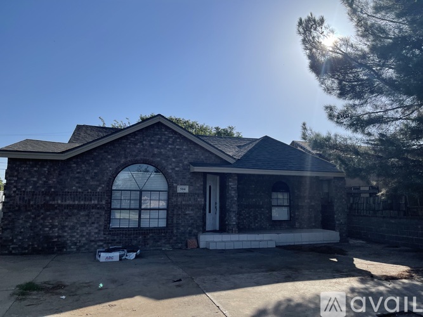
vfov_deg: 53.0
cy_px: 158
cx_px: 212
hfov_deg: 67.3
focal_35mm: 26
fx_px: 318
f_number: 1.6
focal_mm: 5.1
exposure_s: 1/7937
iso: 32
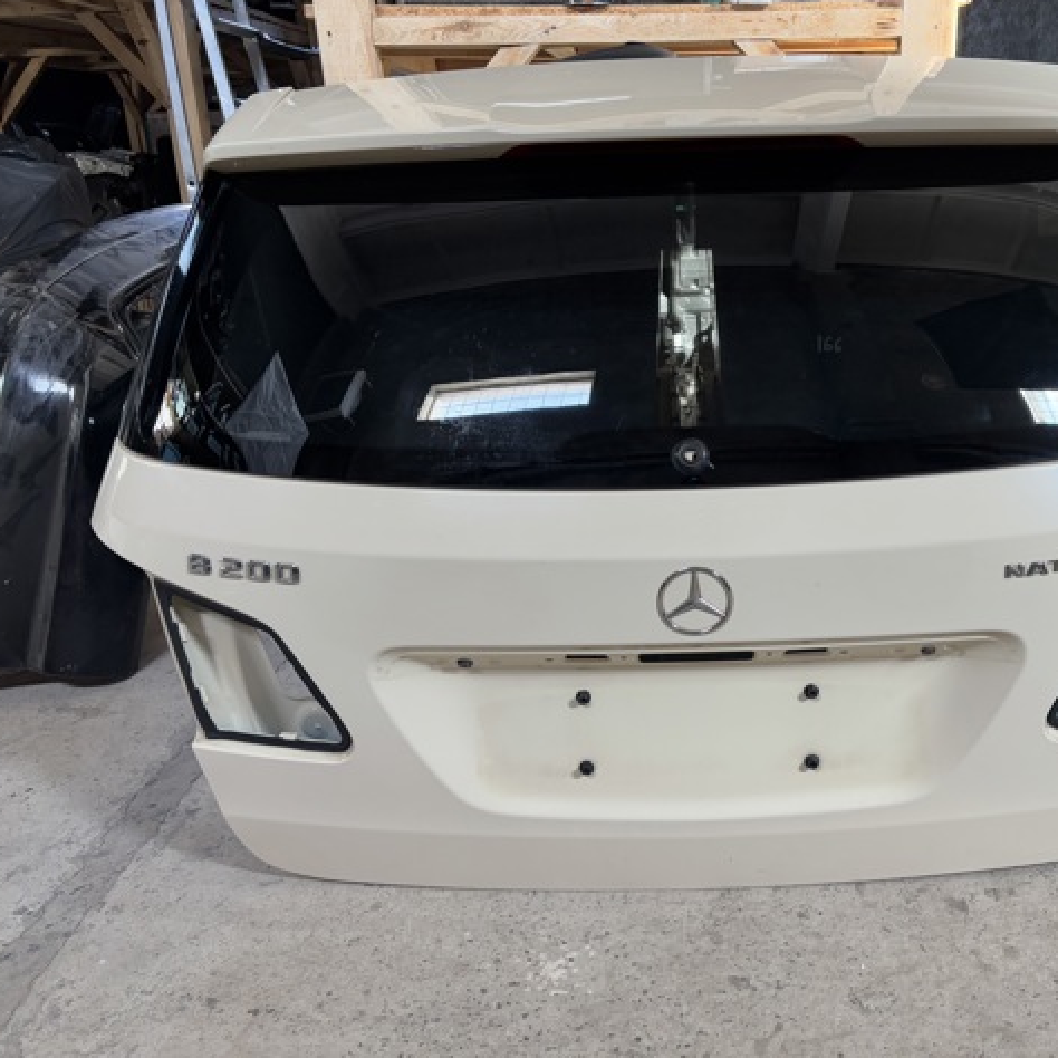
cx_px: 681
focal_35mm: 31
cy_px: 525
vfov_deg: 52.5
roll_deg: +1.7
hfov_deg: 51.8
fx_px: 1072
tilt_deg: -18.8
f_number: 1.6
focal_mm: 5.96
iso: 160
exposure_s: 1/60
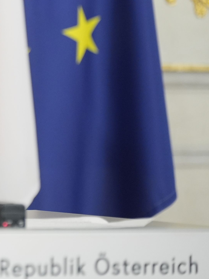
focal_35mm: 309
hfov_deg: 4.8
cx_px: -159
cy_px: 36
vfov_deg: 6.4
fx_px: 2488
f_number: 2.8
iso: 2500
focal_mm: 116
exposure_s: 1/250
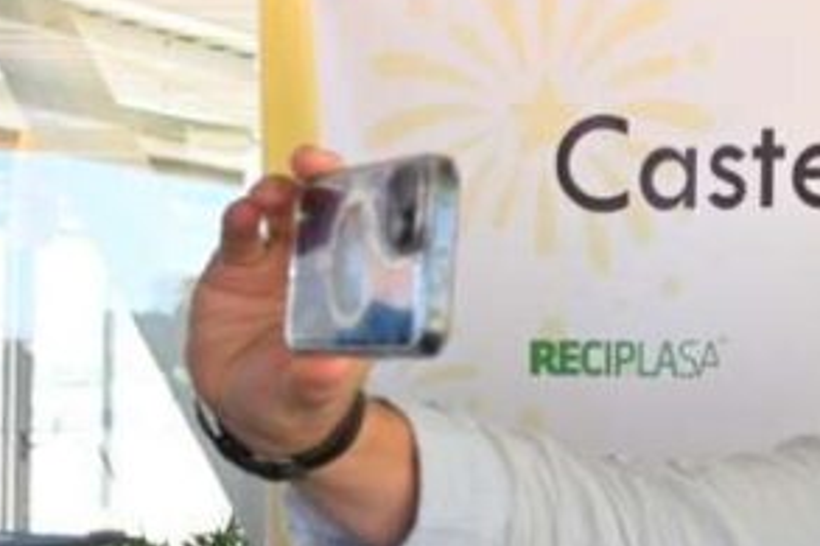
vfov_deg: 16.1
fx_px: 1912
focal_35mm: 84
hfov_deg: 20.5
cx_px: 1254
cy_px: 433
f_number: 5
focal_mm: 24
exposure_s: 1/161
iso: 400
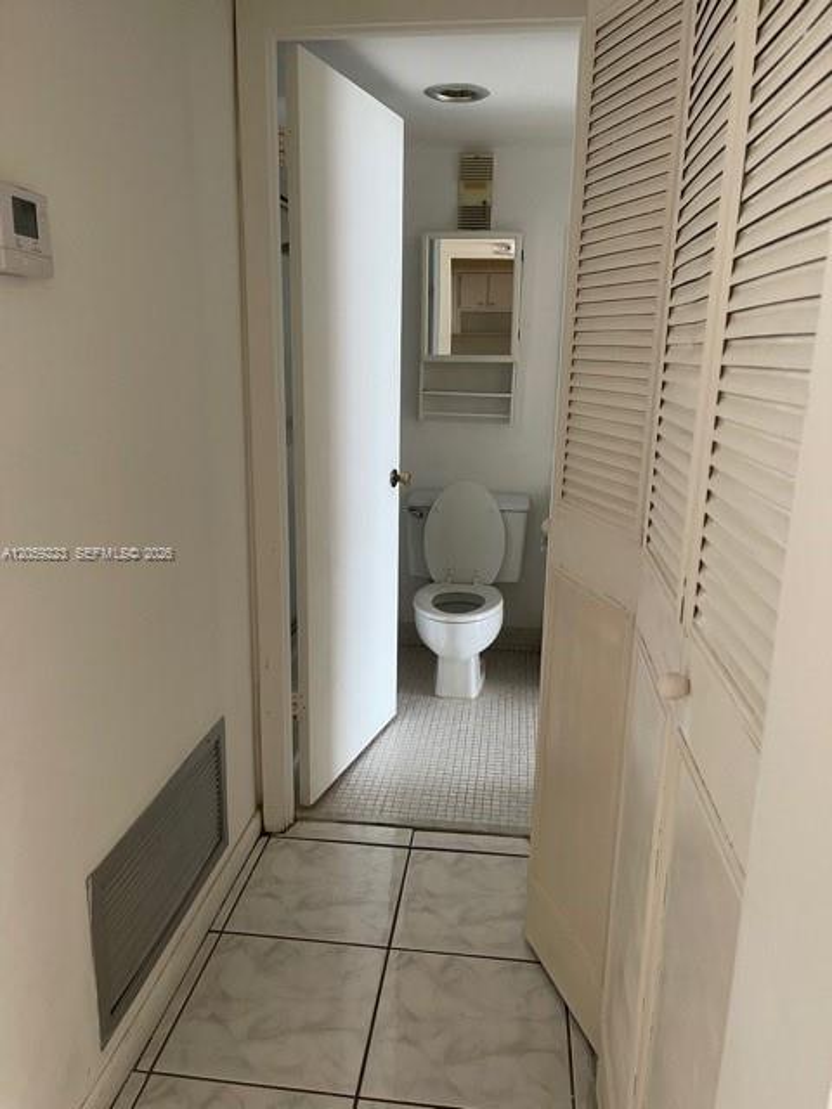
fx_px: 833
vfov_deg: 67.3
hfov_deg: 53.1
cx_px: 416
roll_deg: -0.9
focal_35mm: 26
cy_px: 554
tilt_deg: -14.7
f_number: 1.6
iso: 160
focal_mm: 5.1
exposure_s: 1/60
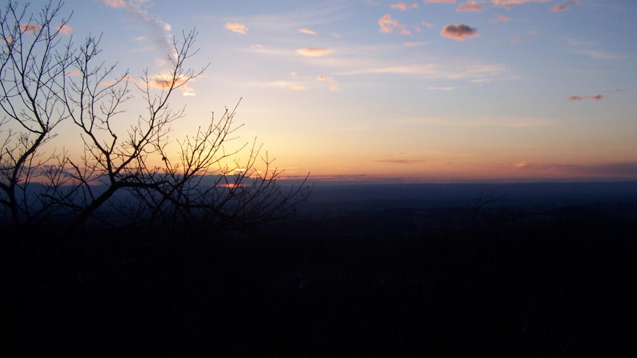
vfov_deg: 28.4
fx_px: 710
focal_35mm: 42
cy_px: 192
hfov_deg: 48.3
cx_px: 319
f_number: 2.8
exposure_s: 1/400
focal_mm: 6.3
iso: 80
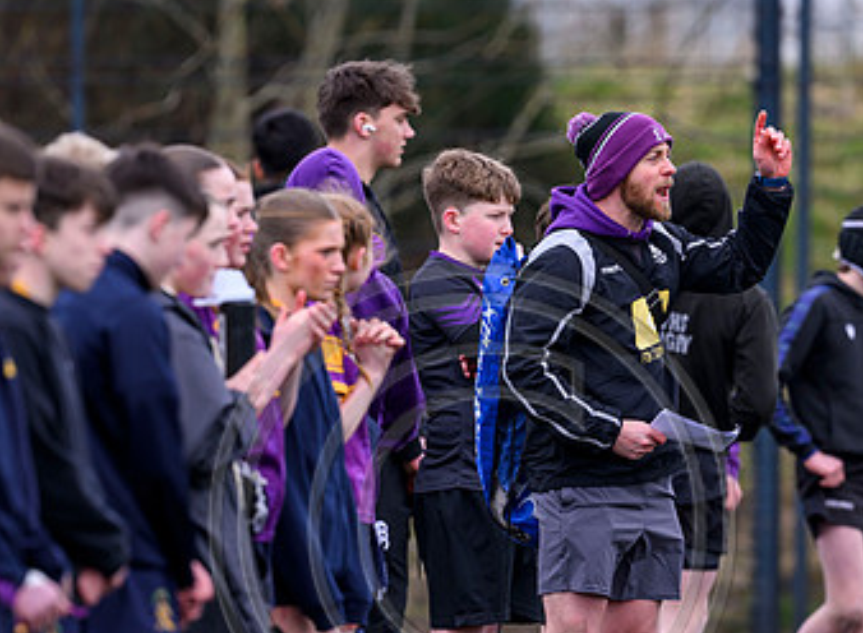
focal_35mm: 806
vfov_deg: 1.8
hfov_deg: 2.5
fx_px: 19938
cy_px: 469
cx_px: 629
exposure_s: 1/1600
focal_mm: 400
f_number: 3.5
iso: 500
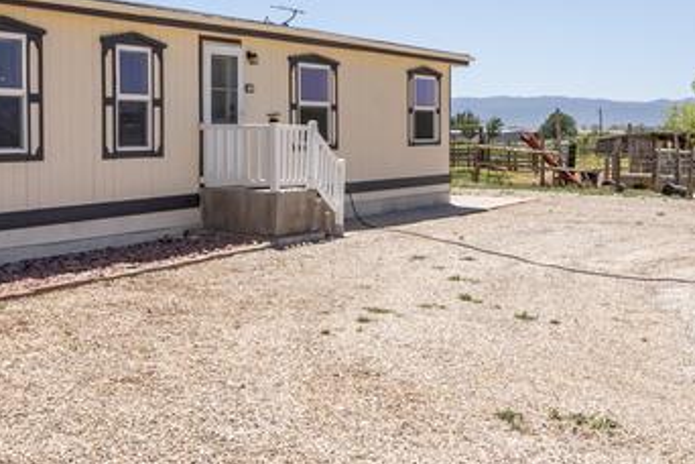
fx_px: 1139
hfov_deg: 33.7
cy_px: 147
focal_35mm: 59
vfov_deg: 22.9
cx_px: 254
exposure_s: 1/640
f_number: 13
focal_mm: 21
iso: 320
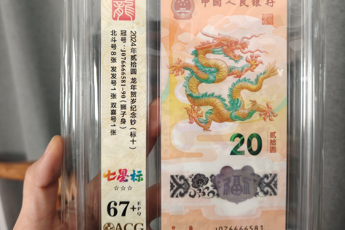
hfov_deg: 55.8
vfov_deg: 38.2
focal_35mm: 34
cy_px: 67
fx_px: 326
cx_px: 175
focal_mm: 5.25
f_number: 1.75
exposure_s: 1/33.3
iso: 747
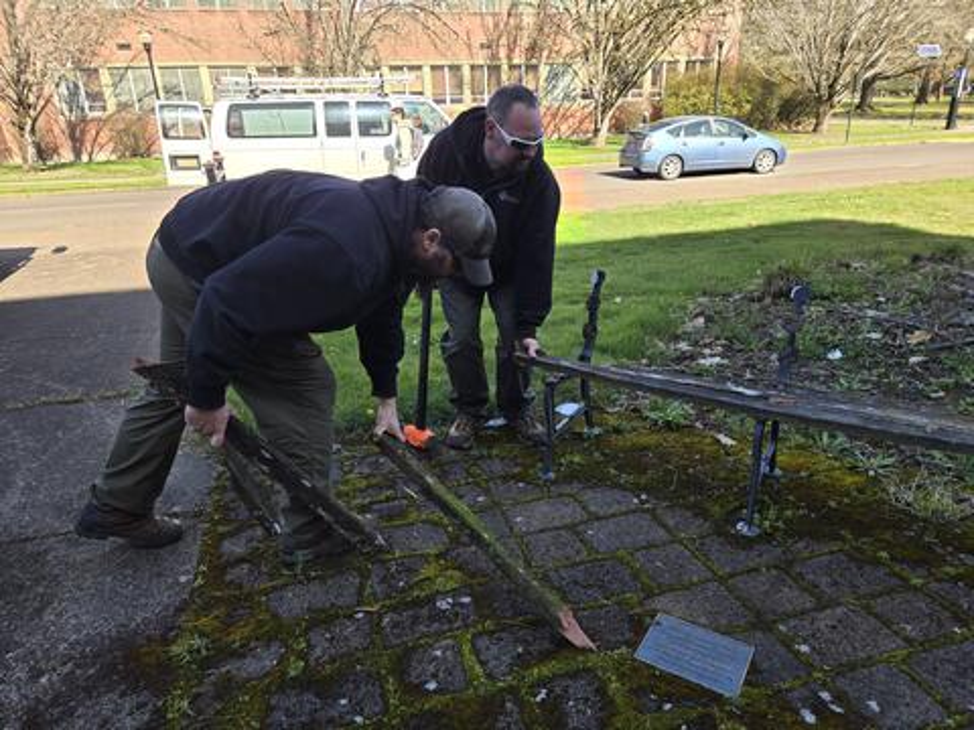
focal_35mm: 23
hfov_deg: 73.9
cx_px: 487
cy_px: 365
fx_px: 647
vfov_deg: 58.9
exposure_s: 1/330
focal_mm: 5.4
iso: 25
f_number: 1.8
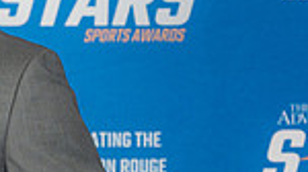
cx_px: -146
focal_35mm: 255
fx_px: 2080
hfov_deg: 8.3
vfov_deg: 4.7
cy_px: 171
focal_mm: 63
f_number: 3.2
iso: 320
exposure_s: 1/160
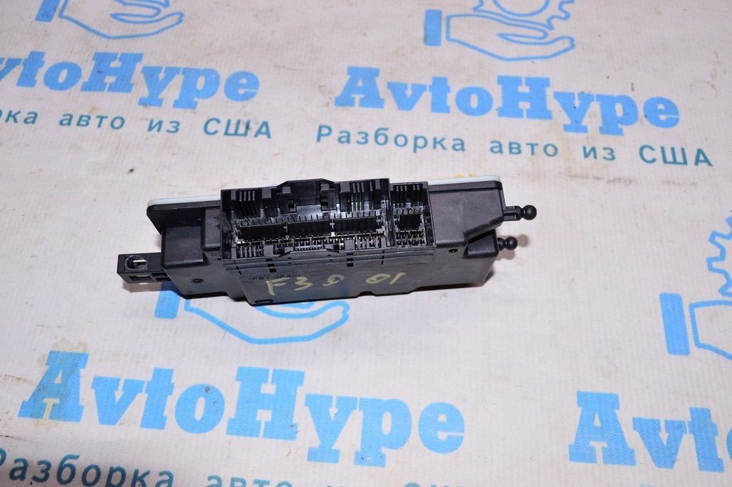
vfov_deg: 39.9
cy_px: 244
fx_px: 670
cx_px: 366
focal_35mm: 33
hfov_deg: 57.3
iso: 1600
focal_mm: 22
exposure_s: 1/200
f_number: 8
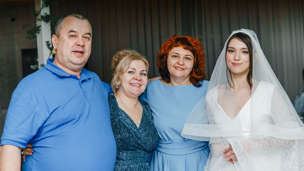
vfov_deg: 19.2
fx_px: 507
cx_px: 157
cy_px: 73
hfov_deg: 33.4
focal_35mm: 63
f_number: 2
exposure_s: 1/400
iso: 640
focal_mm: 30
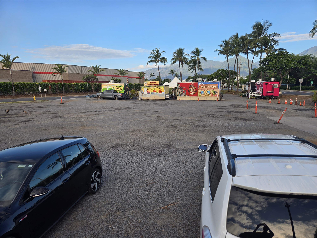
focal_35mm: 23
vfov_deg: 58.9
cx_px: 158
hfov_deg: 73.9
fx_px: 211
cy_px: 119
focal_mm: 5.4
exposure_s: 1/848
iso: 25
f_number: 1.8
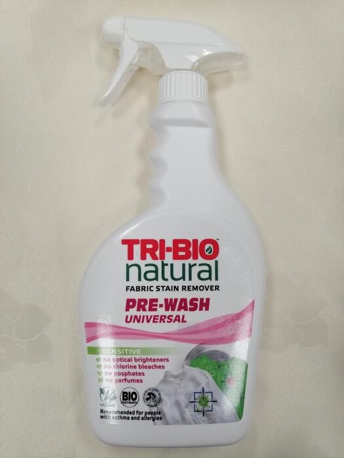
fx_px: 358
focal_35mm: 27
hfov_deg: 51.4
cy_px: 229
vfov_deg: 65.3
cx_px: 172
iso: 100
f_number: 1.8
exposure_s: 1/100
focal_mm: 3.95
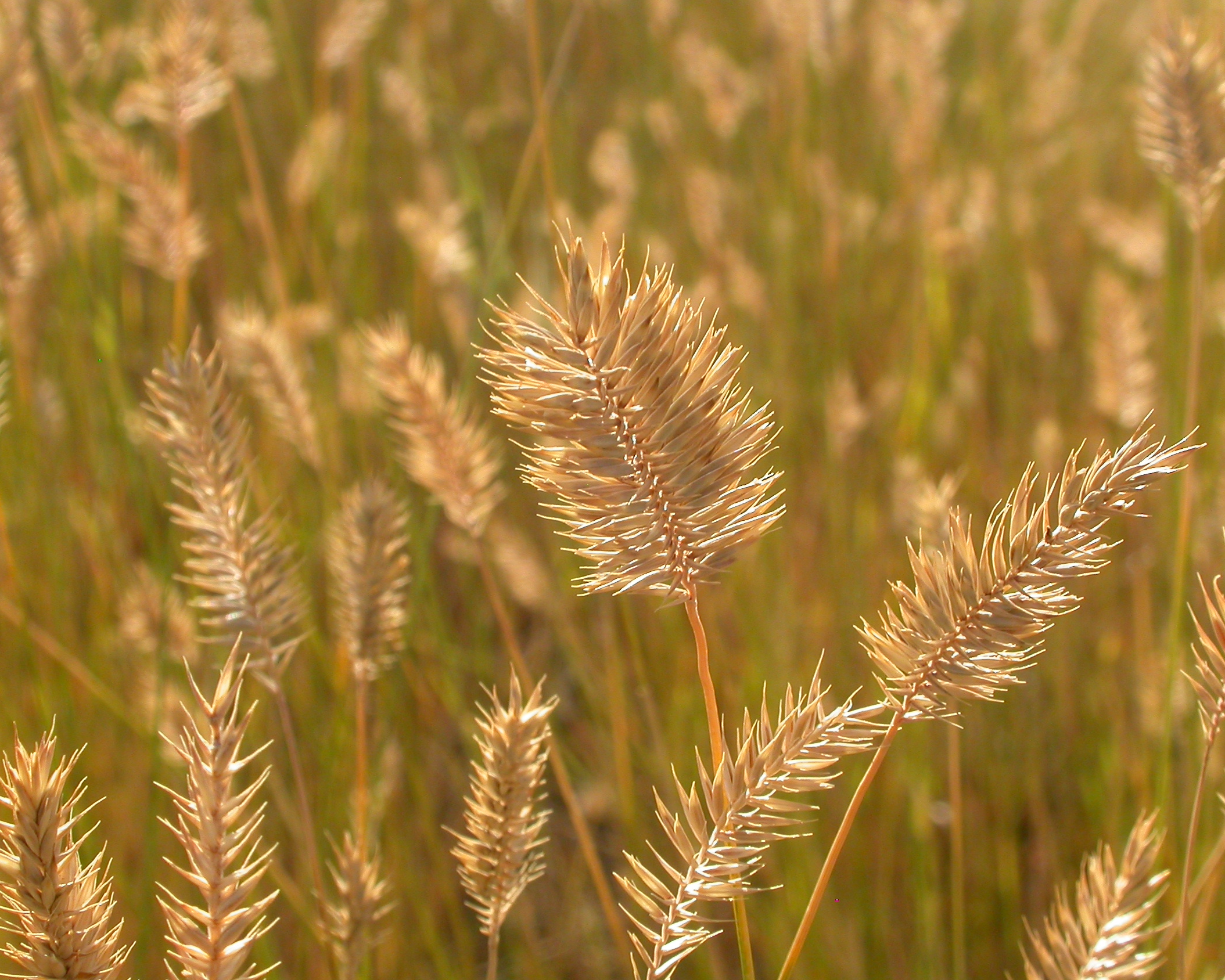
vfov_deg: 18.7
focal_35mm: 82
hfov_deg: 23.3
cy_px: 488
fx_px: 2973
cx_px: 620
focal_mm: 16.2
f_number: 7
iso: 100
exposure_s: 1/203
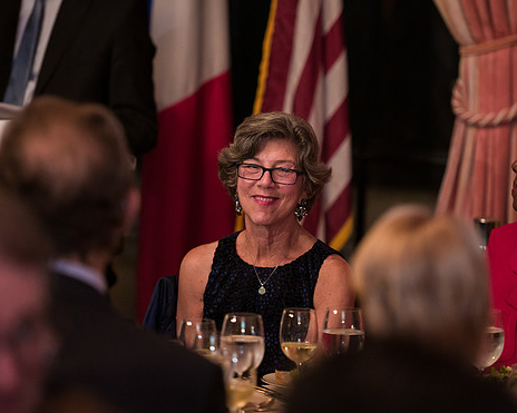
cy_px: 199
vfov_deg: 7.9
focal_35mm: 196
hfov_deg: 9.9
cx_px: 290
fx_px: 2998
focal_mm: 165
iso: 3200
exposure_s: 1/200
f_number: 3.2
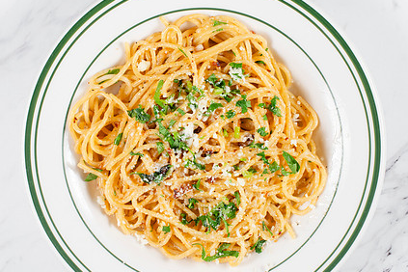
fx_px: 1043
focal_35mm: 92
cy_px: 130
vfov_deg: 14.9
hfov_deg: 22.1
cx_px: 192
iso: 200
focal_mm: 50
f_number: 10
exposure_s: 1/250
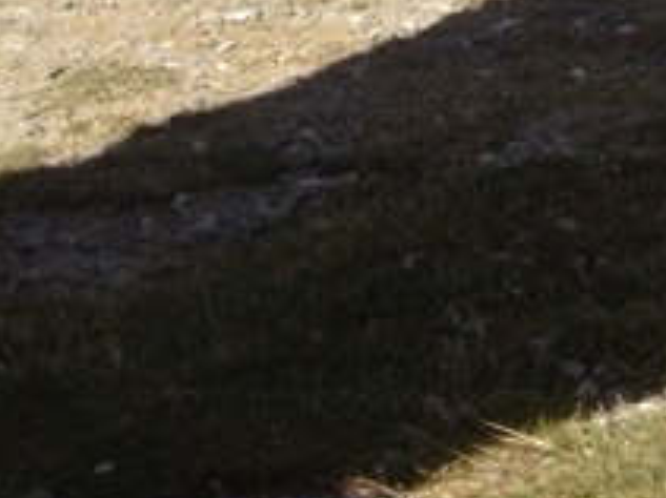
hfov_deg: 6.6
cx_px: 2165
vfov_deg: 5.2
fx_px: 5115
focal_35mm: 266
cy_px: -1169
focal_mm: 4.28
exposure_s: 1/1842
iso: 50
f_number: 2.4
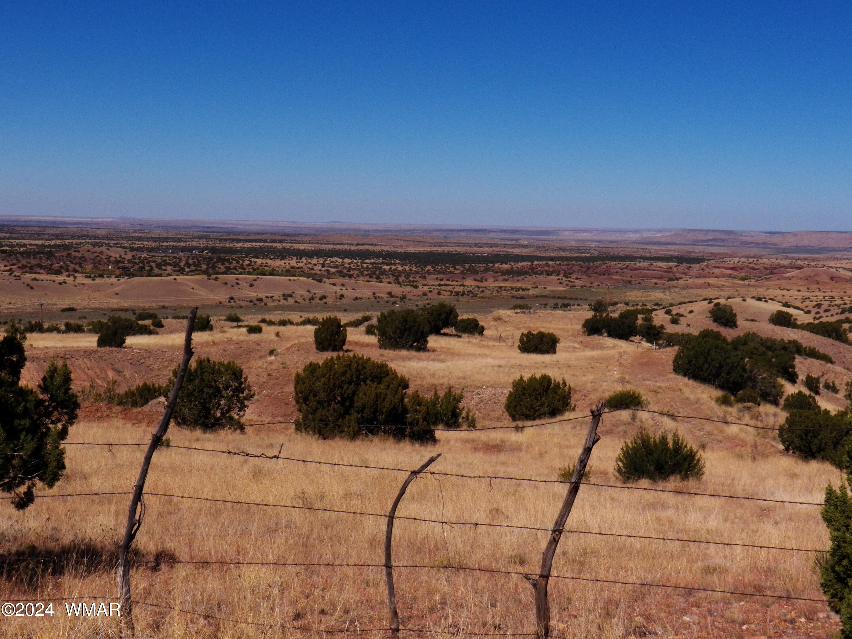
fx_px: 1378
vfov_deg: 26.1
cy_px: 320
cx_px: 426
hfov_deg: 34.3
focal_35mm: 56
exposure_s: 1/1250
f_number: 8
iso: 125
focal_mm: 10
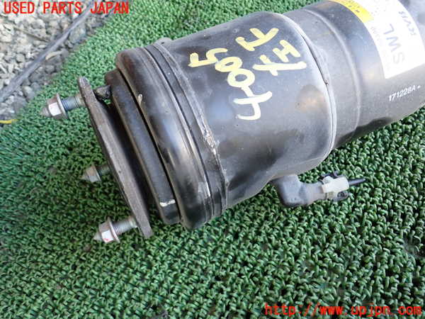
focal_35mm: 30
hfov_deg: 60.0
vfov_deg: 46.8
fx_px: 368
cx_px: 212
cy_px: 160
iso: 200
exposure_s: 1/50
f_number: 2.3
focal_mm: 5.4
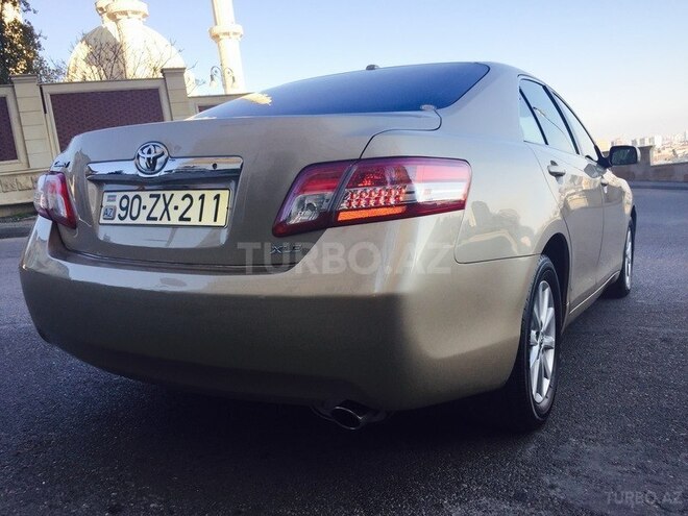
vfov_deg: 48.2
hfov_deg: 61.7
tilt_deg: -8.3
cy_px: 258
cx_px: 344
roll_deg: +7.9
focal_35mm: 29
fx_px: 576
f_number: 2.2
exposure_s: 1/581
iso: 32
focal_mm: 4.15
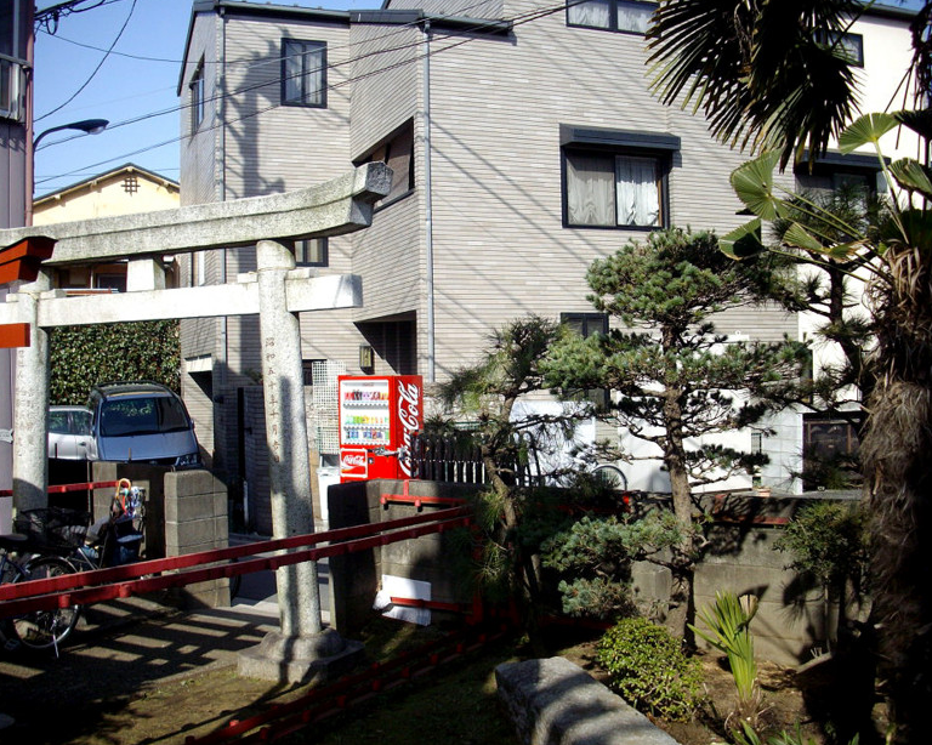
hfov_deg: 45.8
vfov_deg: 37.3
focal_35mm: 40
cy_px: 359
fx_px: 1103
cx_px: 473
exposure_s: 1/200
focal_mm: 6.2
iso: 80
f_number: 5.6
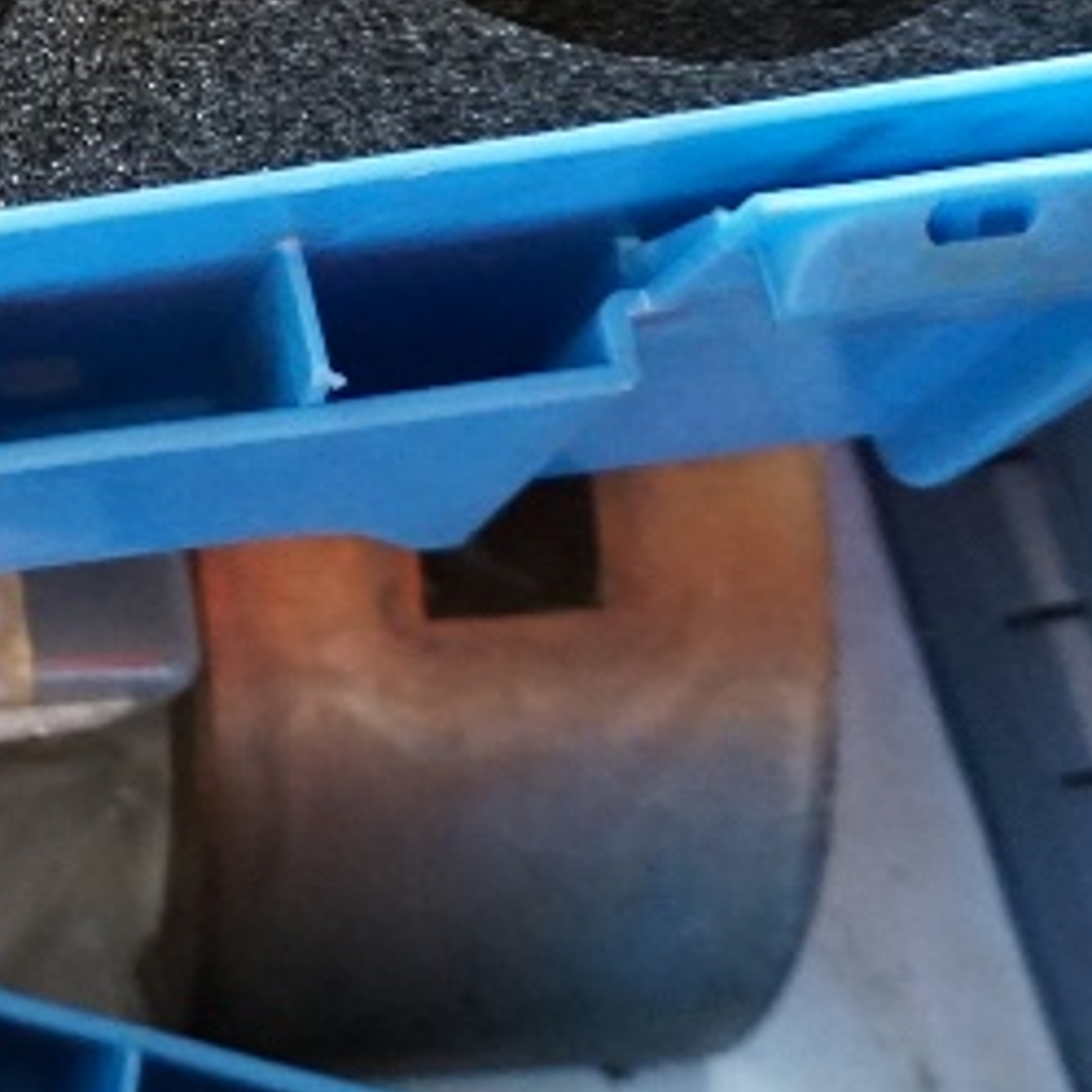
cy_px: -112
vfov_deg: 19.7
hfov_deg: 17.2
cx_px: -833
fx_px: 2998
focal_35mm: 84
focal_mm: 16
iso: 2500
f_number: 3.5
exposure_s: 1/60
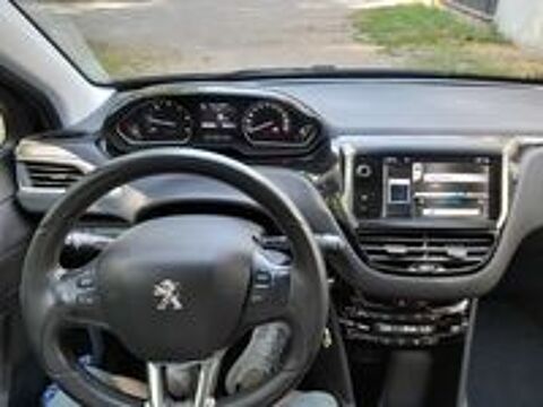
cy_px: 204
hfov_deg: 69.4
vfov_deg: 54.9
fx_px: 392
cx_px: 272
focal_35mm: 25
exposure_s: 1/50
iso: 125
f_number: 2
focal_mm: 4.6
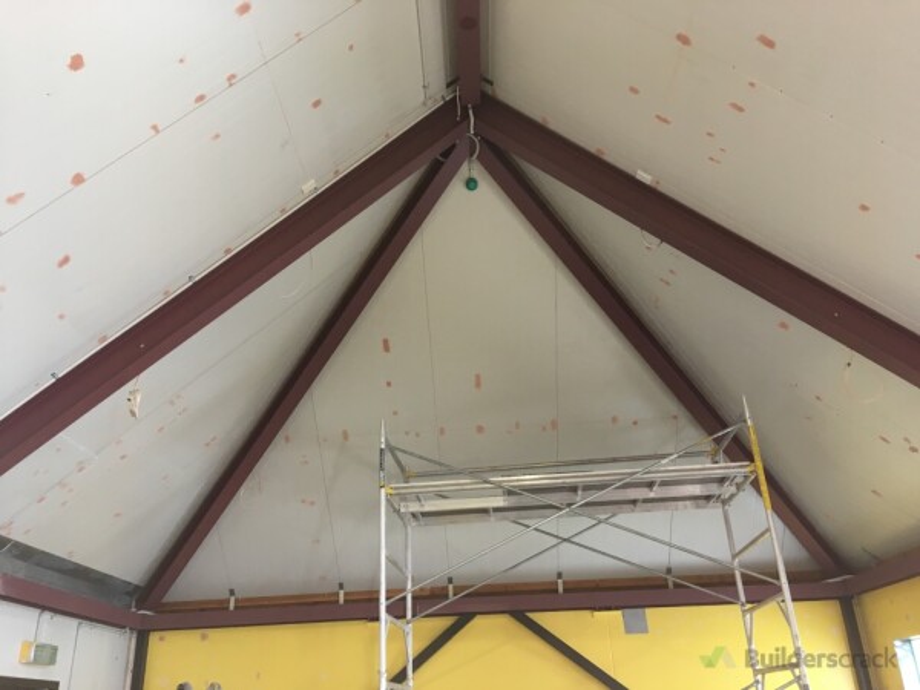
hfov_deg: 61.7
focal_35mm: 29
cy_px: 345
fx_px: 771
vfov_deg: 48.2
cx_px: 460
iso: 100
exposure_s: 1/33
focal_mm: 4.15
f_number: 2.2
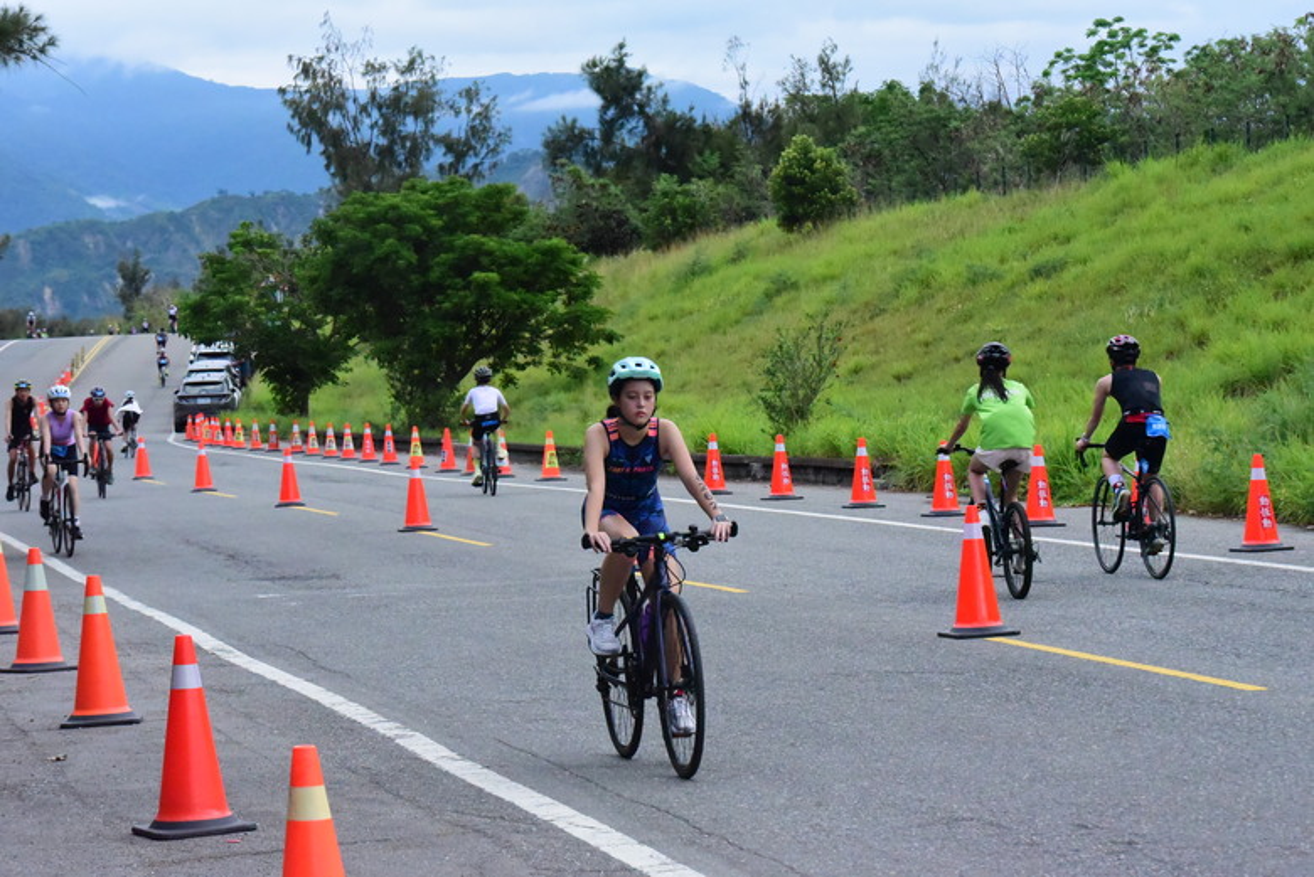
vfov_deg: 11.4
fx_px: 4382
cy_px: 438
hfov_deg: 17.1
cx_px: 657
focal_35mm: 120
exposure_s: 1/2500
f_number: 13
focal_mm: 120
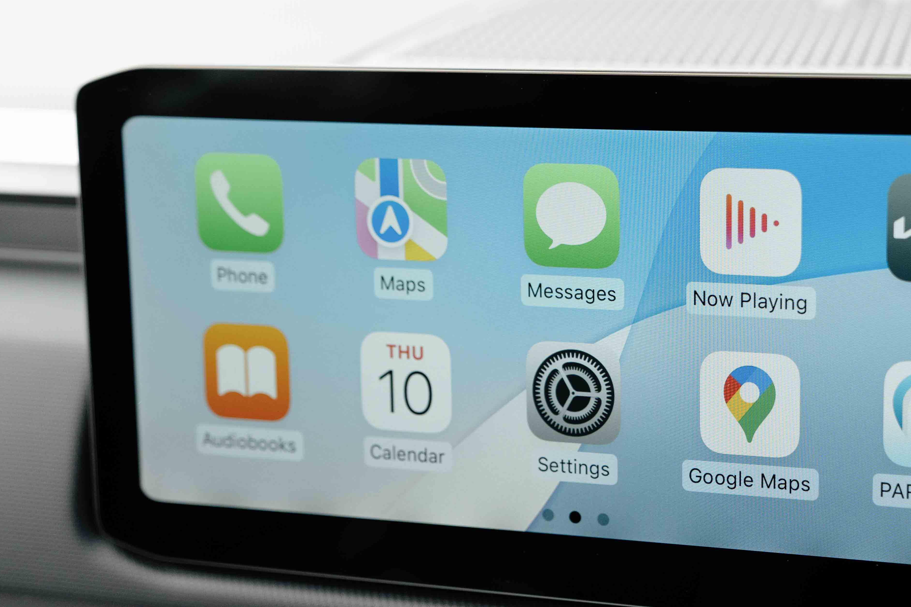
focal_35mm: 91
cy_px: 450
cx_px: 680
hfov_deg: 22.2
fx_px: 2303
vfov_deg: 15.0
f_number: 2.8
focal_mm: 49
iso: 640
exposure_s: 1/640
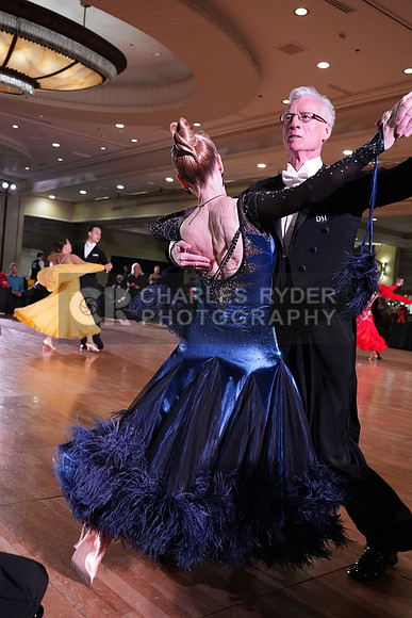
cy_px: 309
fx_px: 566
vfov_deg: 57.2
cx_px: 206
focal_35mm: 33
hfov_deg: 40.0
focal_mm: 33
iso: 5000
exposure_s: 1/320
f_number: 5.6
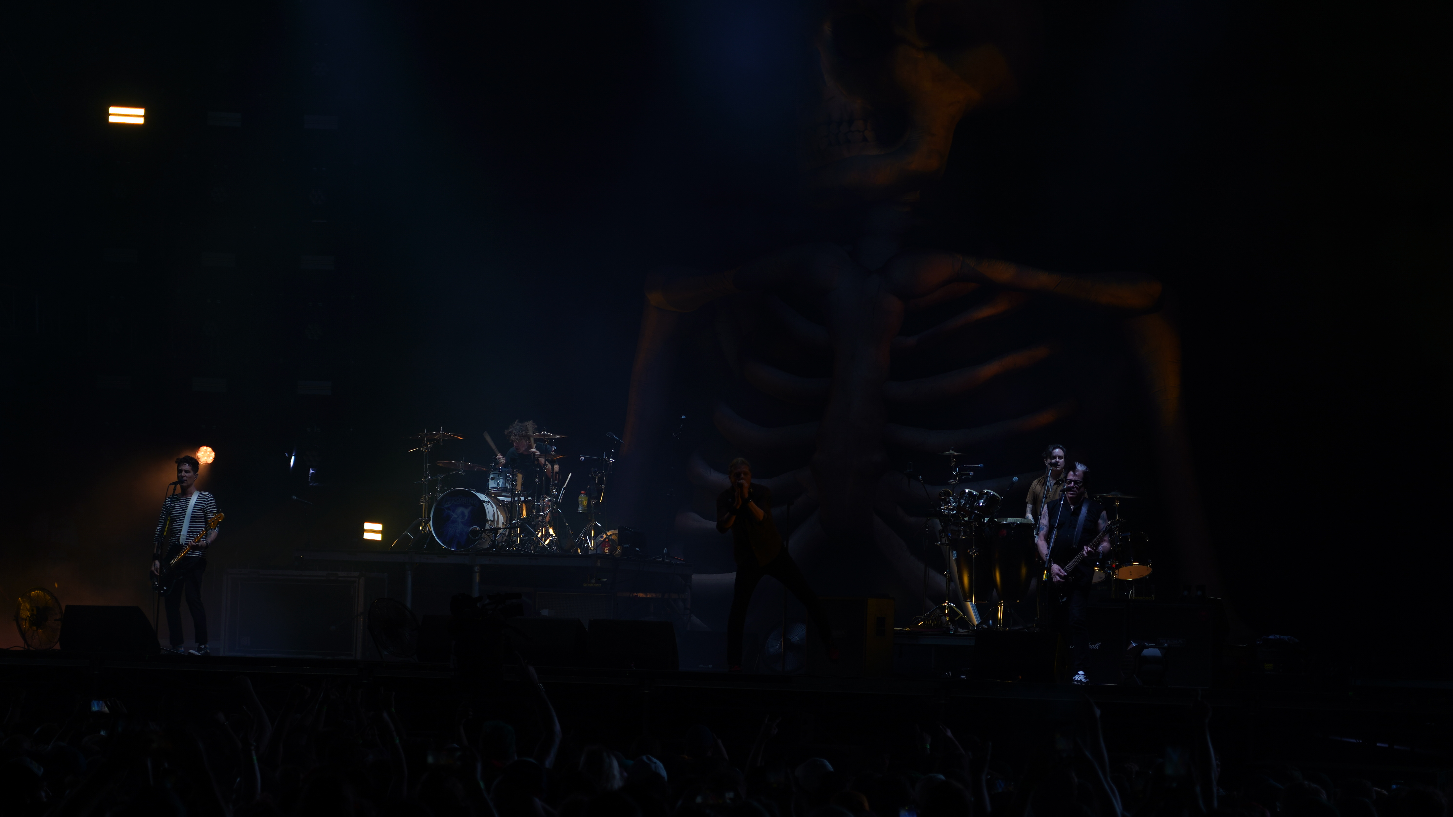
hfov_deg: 19.3
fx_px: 4277
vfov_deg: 10.9
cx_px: 724
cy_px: 449
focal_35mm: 111
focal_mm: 105
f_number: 4
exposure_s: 1/125
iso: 100
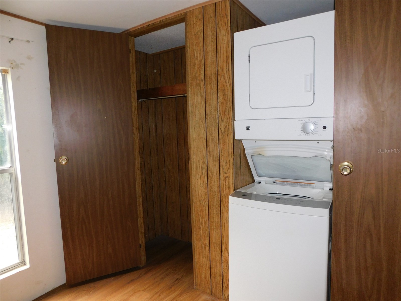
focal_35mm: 23
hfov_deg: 73.9
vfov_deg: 58.9
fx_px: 266
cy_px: 150
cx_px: 200
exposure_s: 1/30
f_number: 3
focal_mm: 4
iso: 200
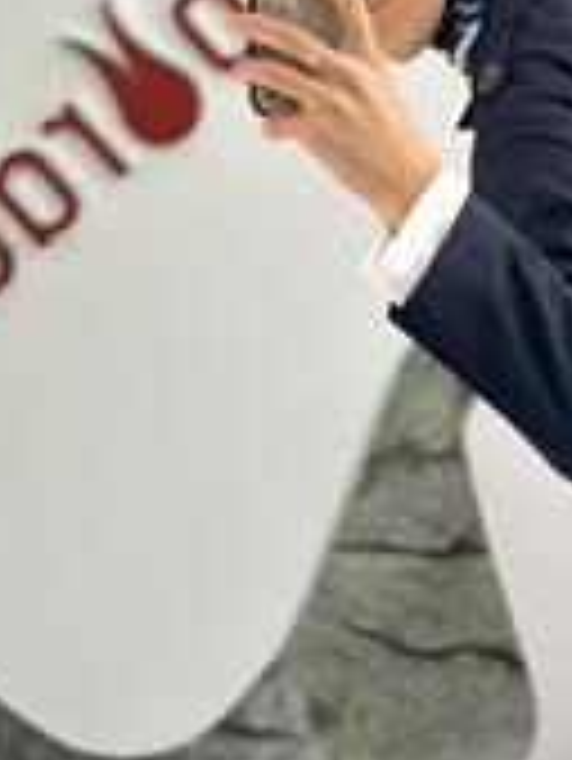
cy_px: 43
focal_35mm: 117
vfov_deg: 16.5
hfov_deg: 12.5
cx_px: 563
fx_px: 2575
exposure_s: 1/355
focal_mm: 6.86
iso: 80
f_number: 1.78
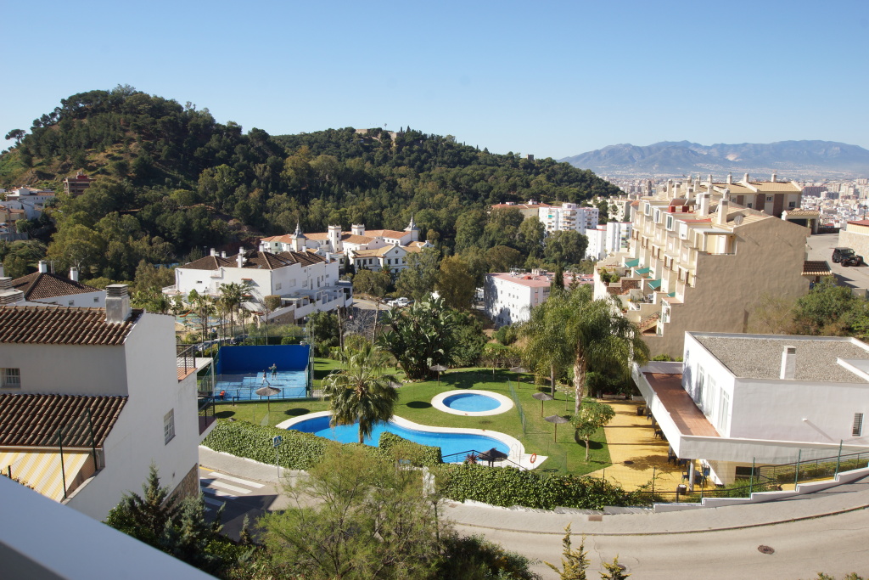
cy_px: 290
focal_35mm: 30
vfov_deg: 43.6
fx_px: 724
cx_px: 434
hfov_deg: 61.9
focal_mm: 20
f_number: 11
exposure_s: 1/125
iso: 100
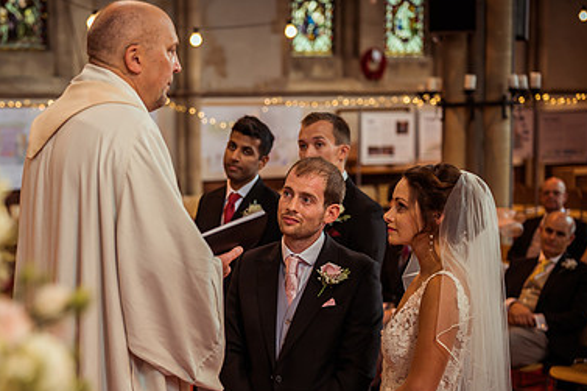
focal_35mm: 77
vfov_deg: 17.7
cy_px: 263
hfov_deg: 26.1
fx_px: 1255
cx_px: 162
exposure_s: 1/160
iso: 500
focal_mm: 50
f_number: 2.2
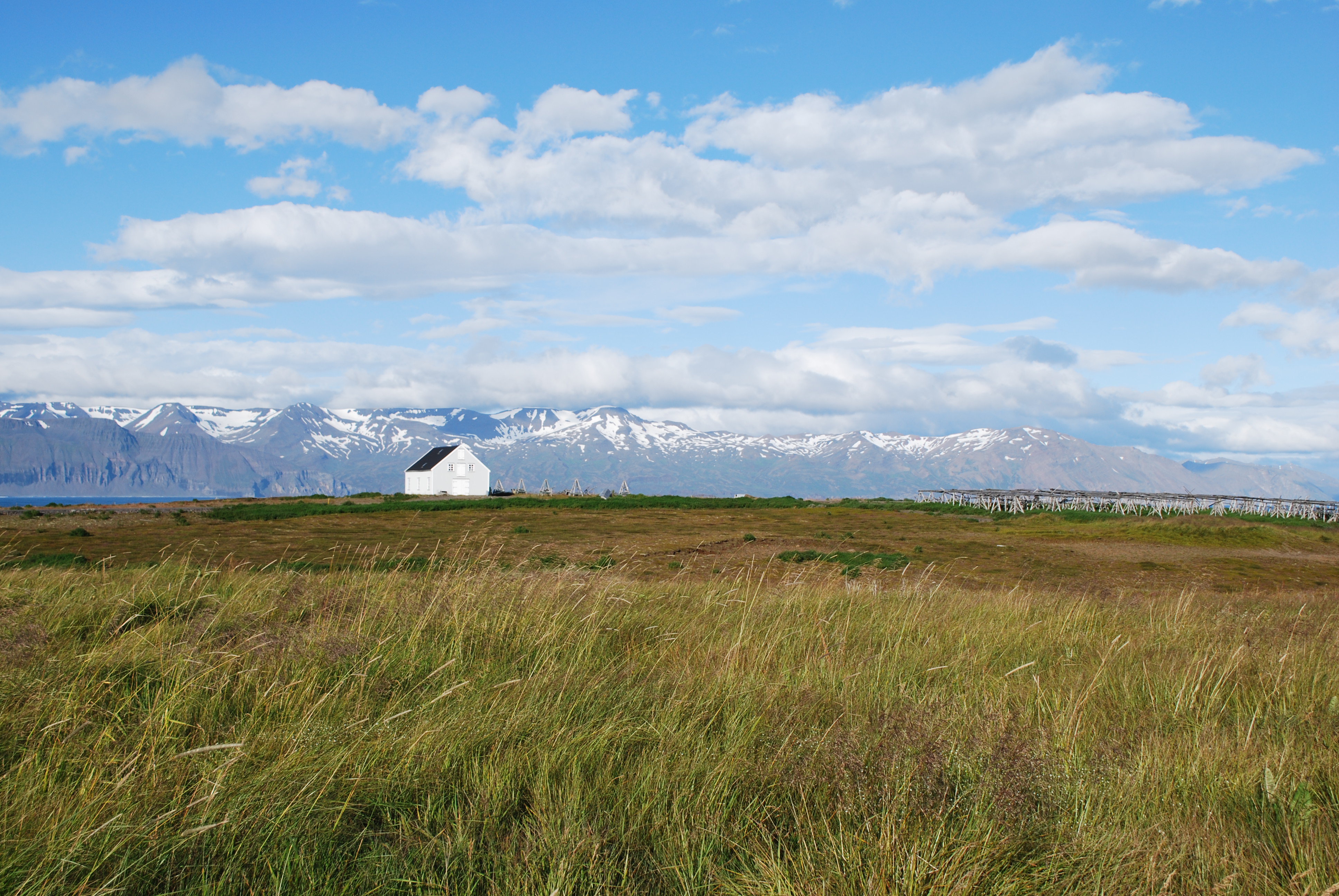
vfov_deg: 34.3
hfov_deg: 49.5
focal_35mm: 39
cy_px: 448
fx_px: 1452
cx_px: 670
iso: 100
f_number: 8
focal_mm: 26
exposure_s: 1/250
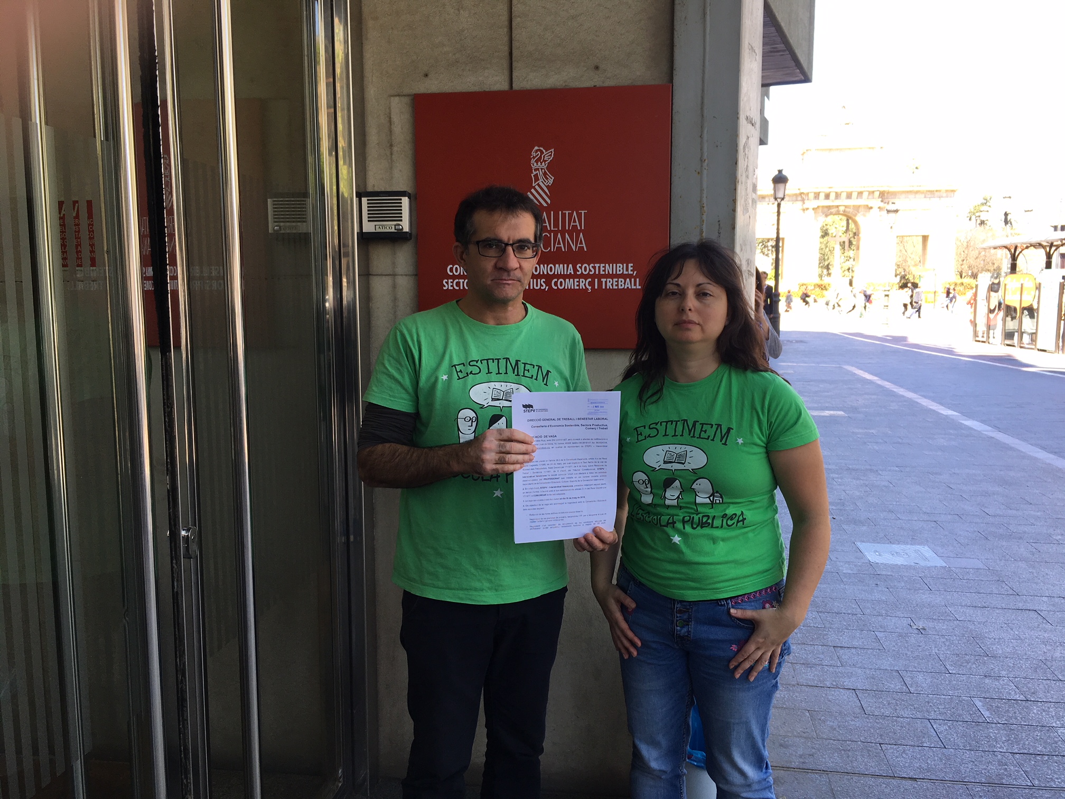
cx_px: 532
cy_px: 400
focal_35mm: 29
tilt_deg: -5.9
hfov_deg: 61.7
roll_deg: -0.6
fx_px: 892
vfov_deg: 48.2
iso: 25
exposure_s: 1/122
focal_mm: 4.15
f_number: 2.2
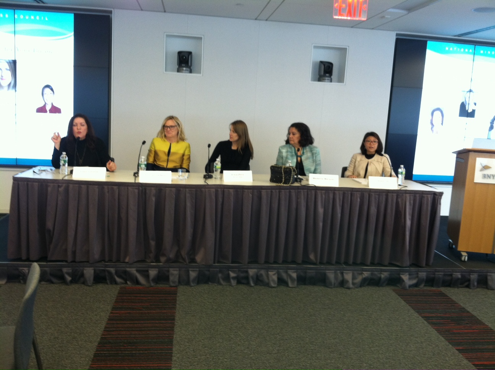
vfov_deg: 40.6
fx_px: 500
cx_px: 248
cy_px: 185
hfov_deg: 52.7
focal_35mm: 35
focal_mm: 3.85
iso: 100
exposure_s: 1/15
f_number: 2.8
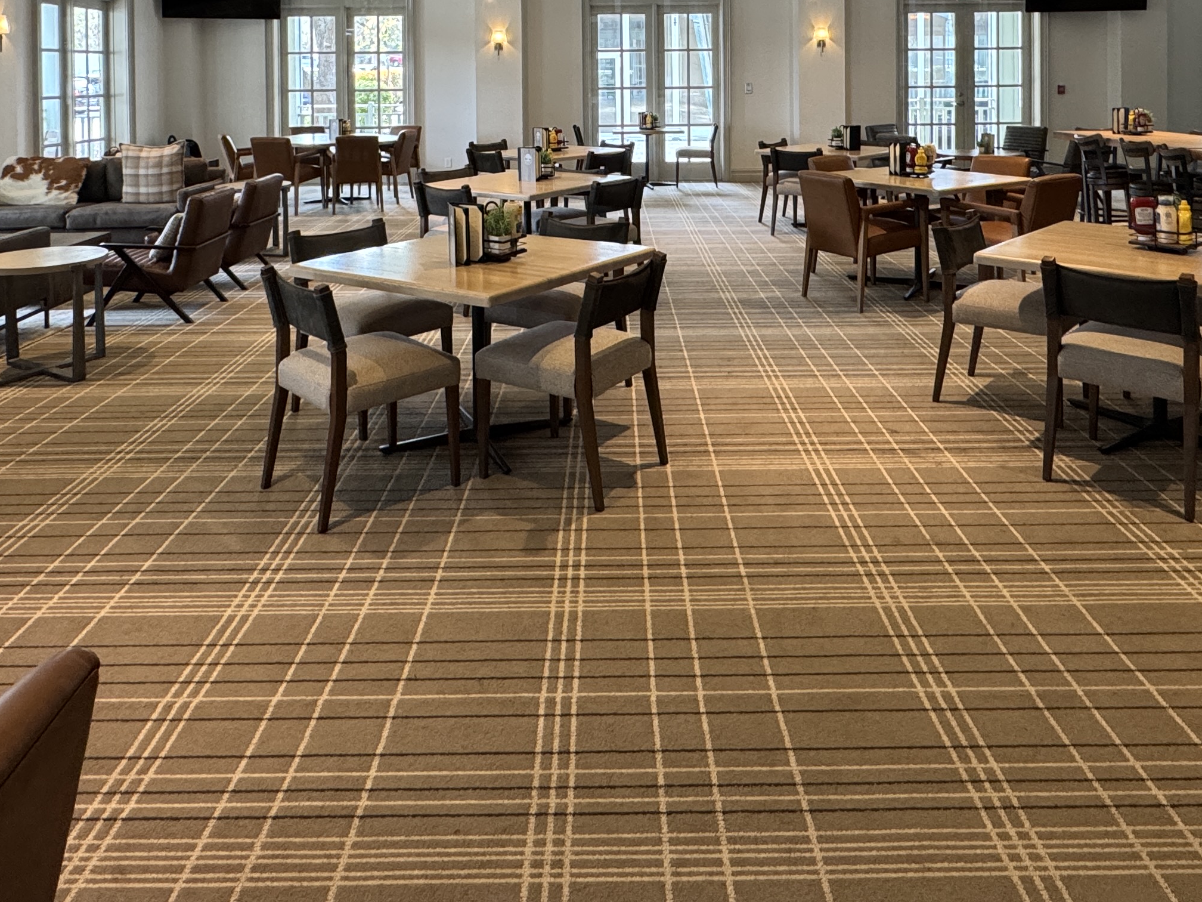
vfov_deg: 45.1
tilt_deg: -1.3
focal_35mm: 28
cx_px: 612
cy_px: 89
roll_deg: +0.4
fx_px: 972
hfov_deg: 63.4
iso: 250
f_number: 2.2
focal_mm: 2.22
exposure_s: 1/60
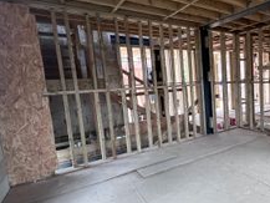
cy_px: 102
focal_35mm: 24
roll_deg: +1.2
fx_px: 187
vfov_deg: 56.9
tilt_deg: -8.7
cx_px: 246
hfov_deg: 59.9
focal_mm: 1.57
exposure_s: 1/97
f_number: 1.8
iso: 250
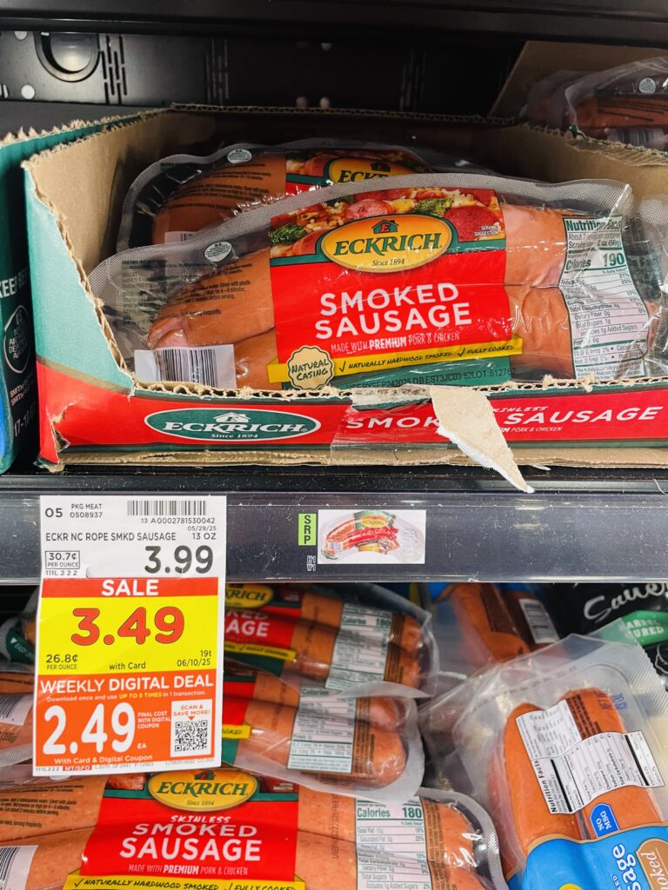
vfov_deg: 67.3
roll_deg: -2.6
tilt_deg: -26.9
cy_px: 445
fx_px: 669
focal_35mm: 26
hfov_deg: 53.1
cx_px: 334
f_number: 1.6
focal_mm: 4.2
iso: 80
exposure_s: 1/60
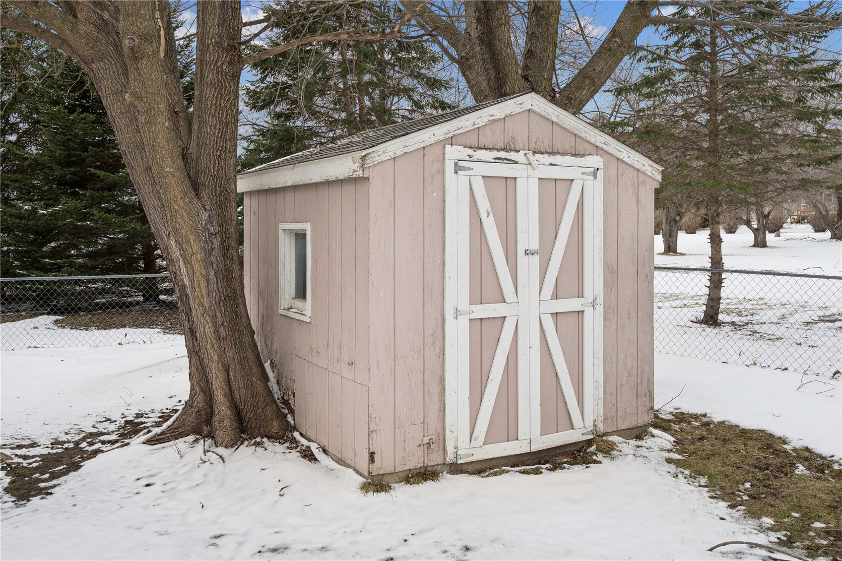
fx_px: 725
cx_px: 421
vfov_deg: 42.3
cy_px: 280
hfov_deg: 60.3
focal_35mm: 31
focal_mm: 31
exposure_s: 1/640
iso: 400
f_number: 9
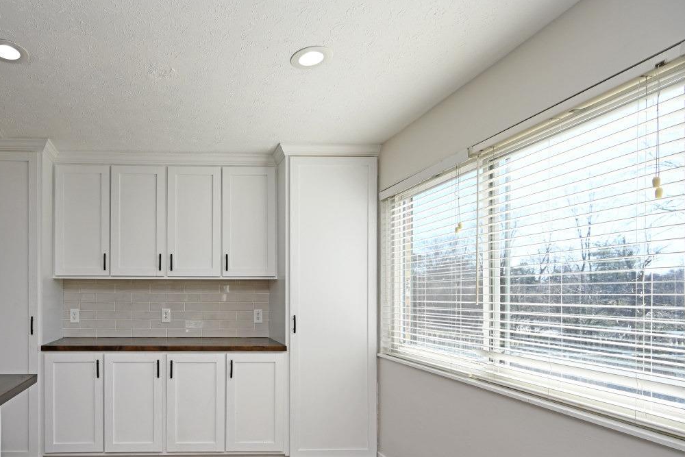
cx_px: 190
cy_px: 296
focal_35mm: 21
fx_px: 400
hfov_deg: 76.5
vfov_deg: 58.5
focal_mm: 14
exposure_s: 1/125
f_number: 5.6
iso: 100
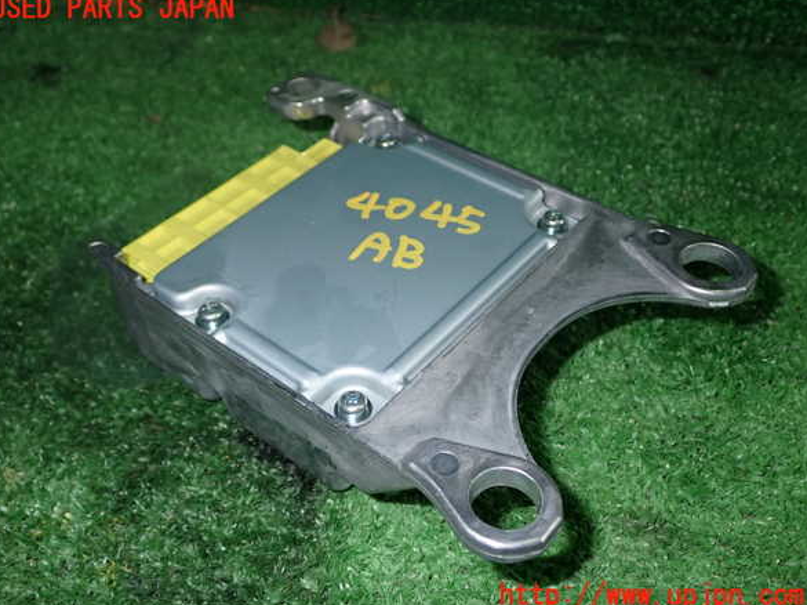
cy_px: 302
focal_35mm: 39
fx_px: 909
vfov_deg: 36.8
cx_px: 397
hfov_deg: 47.9
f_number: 8
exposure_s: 1/40
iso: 200
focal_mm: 6.83
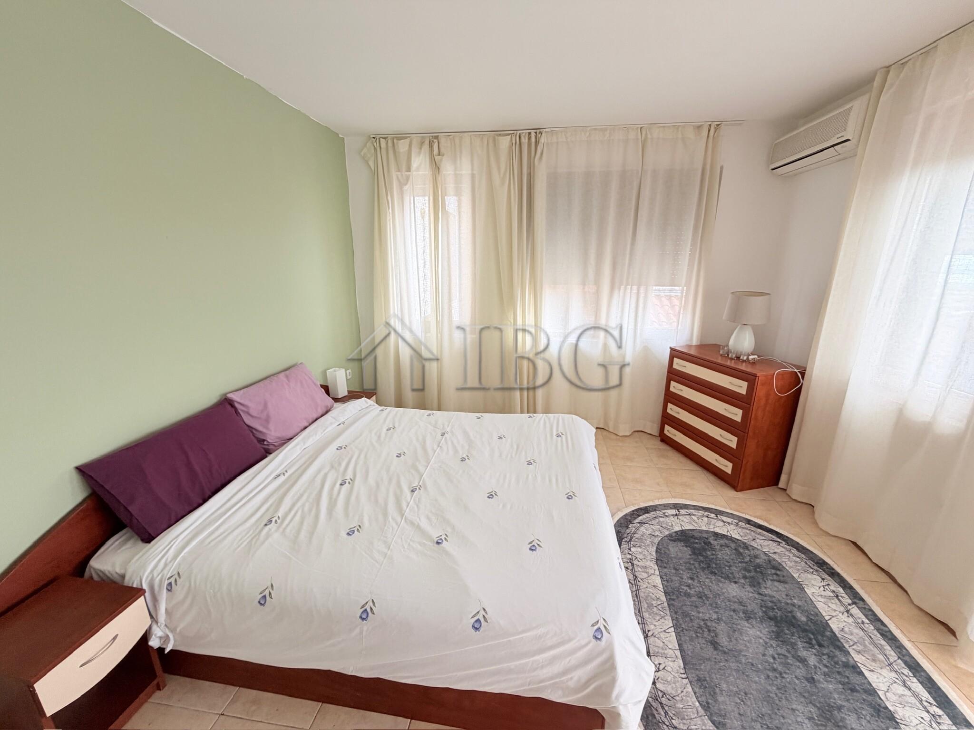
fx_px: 394
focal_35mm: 14
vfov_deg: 85.7
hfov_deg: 102.1
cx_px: 487
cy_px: 365
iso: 125
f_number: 2.2
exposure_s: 1/121
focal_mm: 2.22
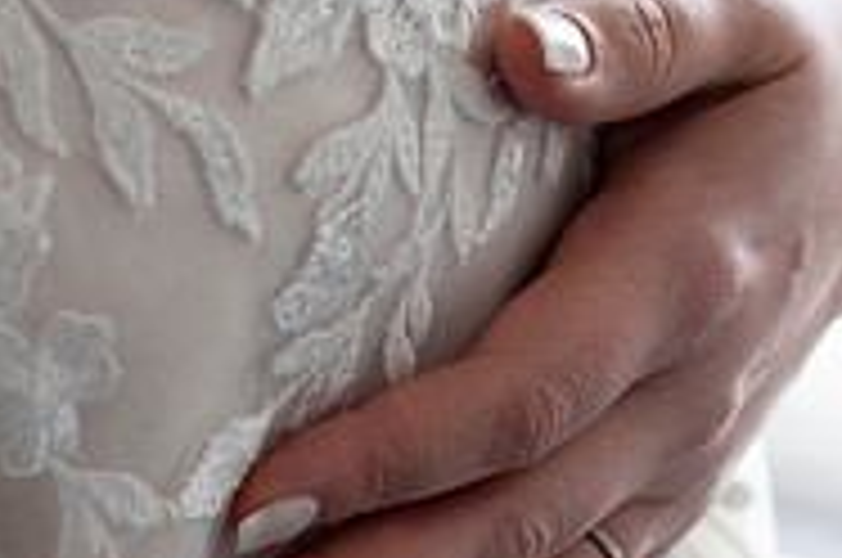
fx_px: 6164
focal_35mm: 264
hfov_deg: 7.8
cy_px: 558
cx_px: -5
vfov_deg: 5.2
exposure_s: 1/1250
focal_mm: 85
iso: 4000
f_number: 4
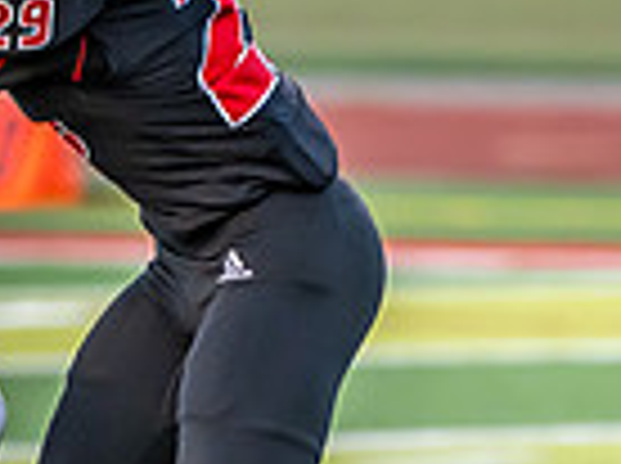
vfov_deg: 1.3
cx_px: 193
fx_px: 21114
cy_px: 417
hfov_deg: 1.7
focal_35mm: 1179
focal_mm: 200
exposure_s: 1/1000
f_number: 2.8
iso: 720
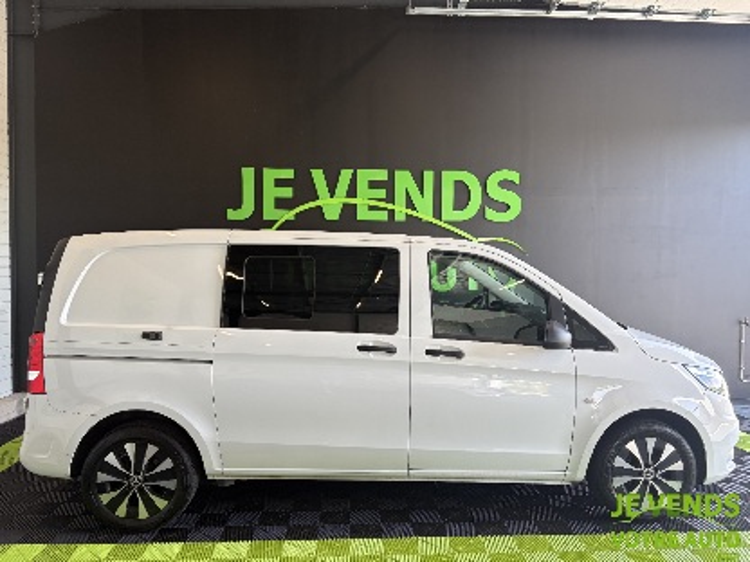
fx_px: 563
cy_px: 281
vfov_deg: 53.1
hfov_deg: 67.3
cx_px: 375
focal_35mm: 26
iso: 64
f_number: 1.6
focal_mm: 5.96
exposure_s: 1/122
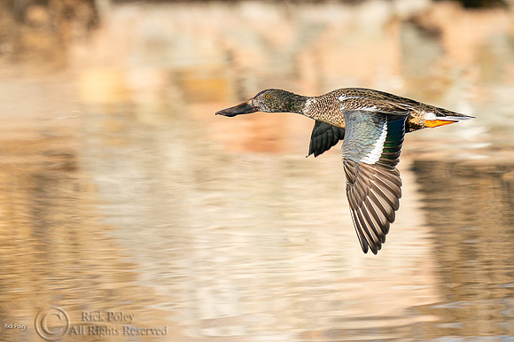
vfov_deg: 1.5
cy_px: 79
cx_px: 219
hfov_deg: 2.2
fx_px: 13148
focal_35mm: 921
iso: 1250
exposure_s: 1/3200
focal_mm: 600
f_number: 6.3
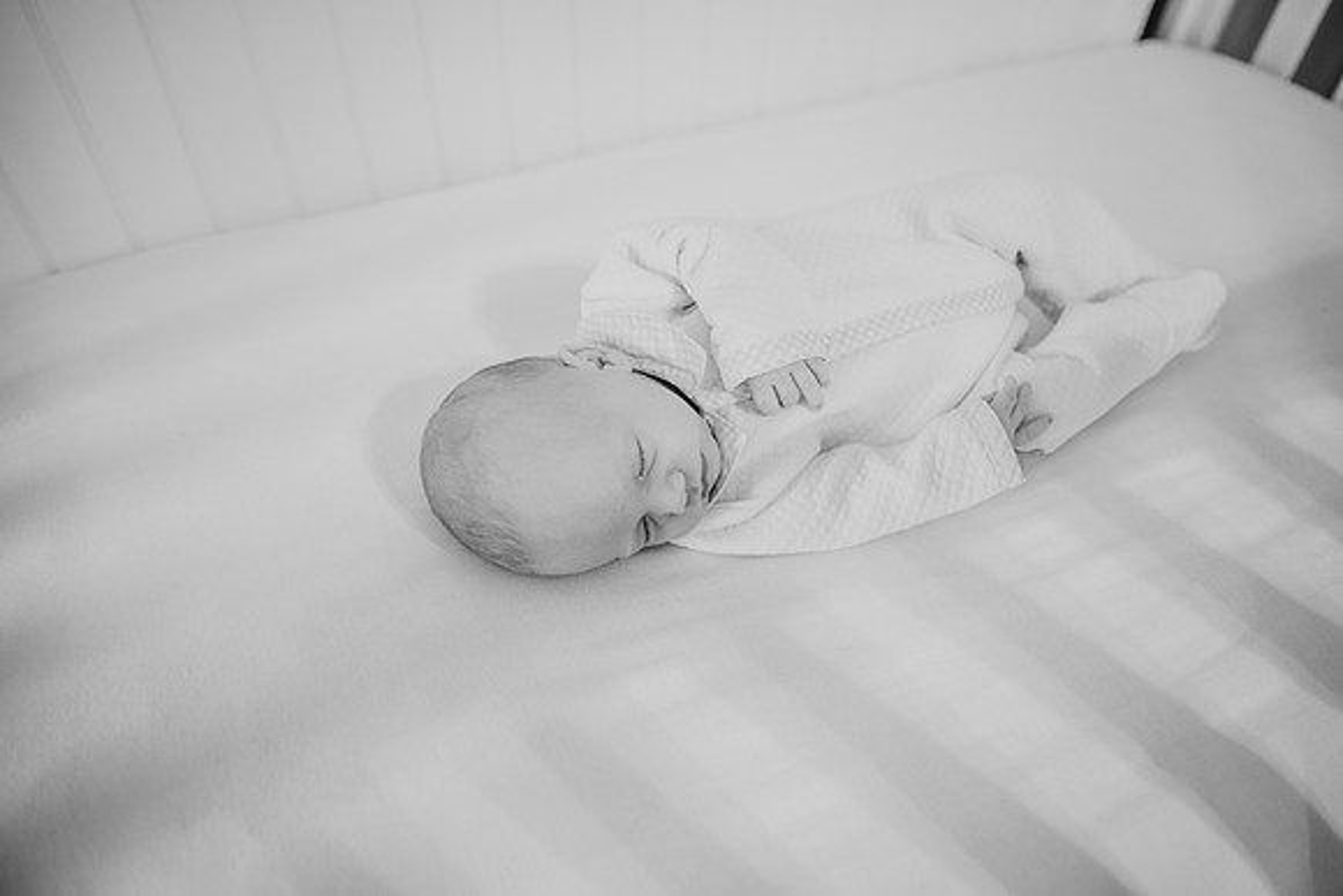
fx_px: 896
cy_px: 448
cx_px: 672
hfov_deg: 73.7
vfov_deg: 53.2
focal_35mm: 24
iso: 500
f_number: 2.2
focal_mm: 24
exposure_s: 1/160
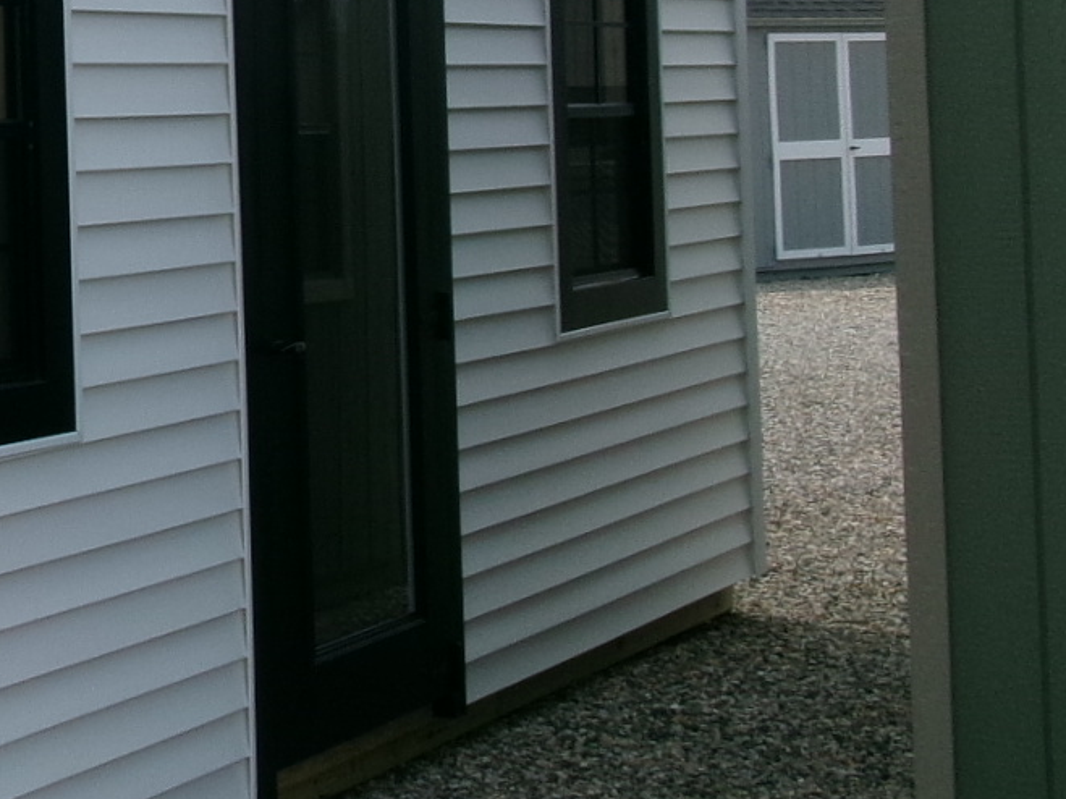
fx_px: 2679
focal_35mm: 87
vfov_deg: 16.7
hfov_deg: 20.4
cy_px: 79
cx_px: -351
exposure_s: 1/125
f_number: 10.8
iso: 100
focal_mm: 5.1
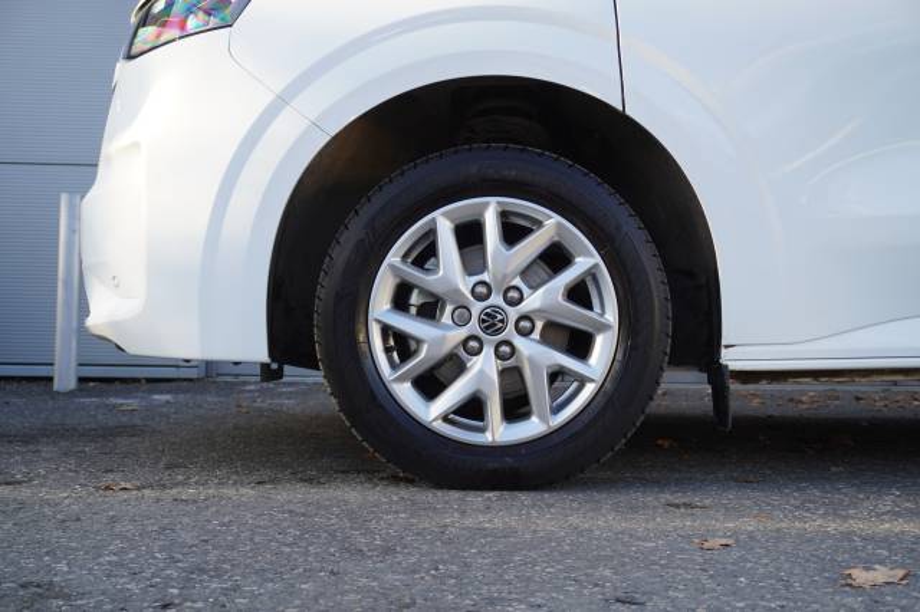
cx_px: 460
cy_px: 306
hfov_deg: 49.6
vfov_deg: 34.2
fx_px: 996
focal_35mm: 39
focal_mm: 26
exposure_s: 1/60
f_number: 4.5
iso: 125
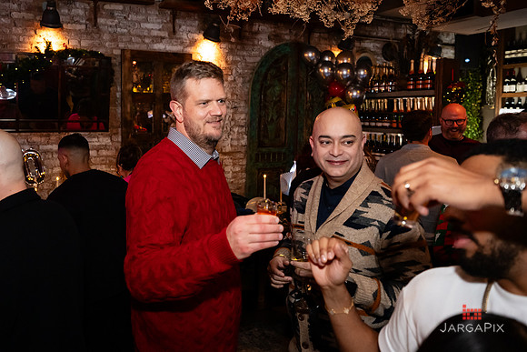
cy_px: 137
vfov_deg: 43.8
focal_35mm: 30
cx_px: 205
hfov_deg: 61.8
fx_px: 435
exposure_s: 1/100
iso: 3200
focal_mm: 24
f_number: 3.2
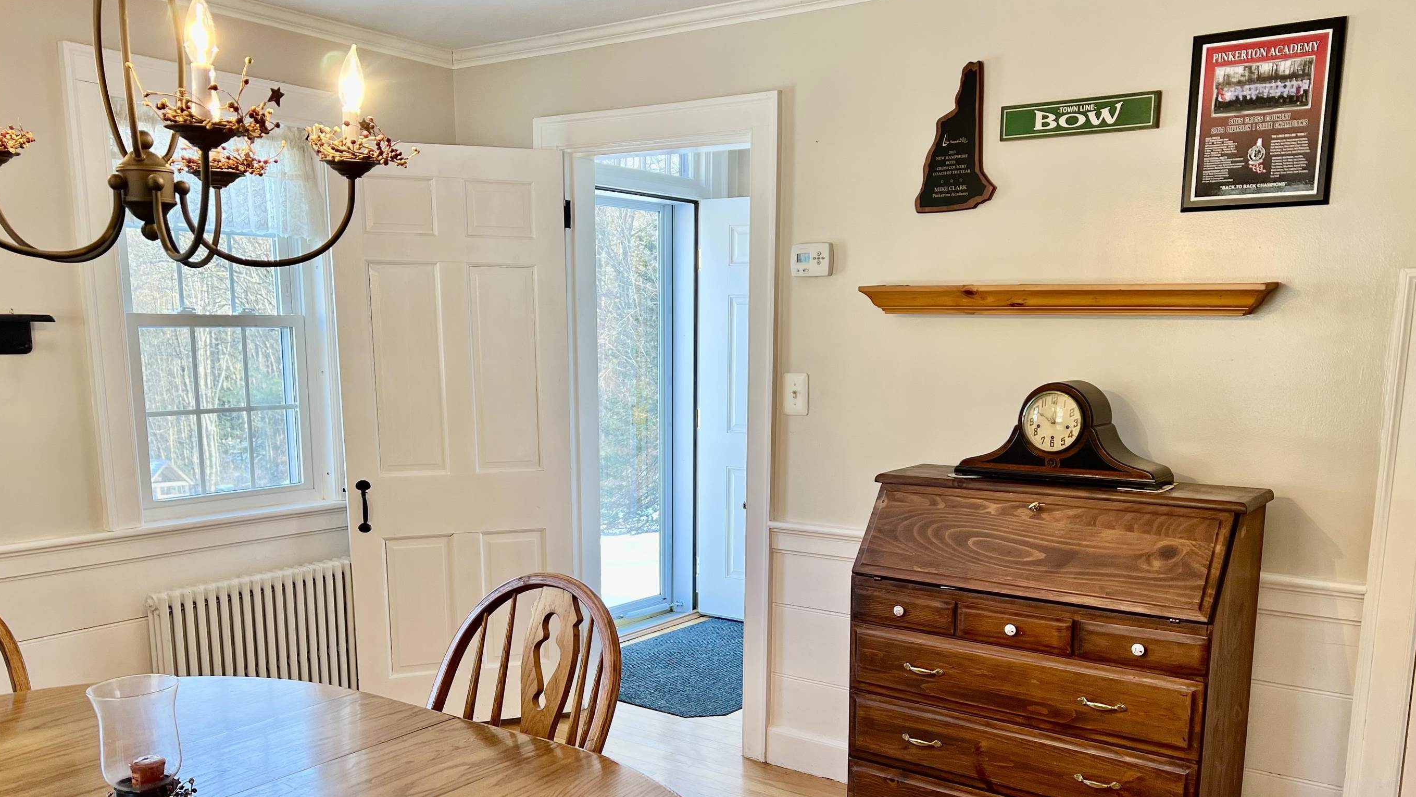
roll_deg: -0.6
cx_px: 731
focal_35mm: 32
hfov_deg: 61.0
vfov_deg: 36.1
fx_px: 1202
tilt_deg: -12.4
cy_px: 568
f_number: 1.5
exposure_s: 1/120
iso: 64
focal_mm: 5.7
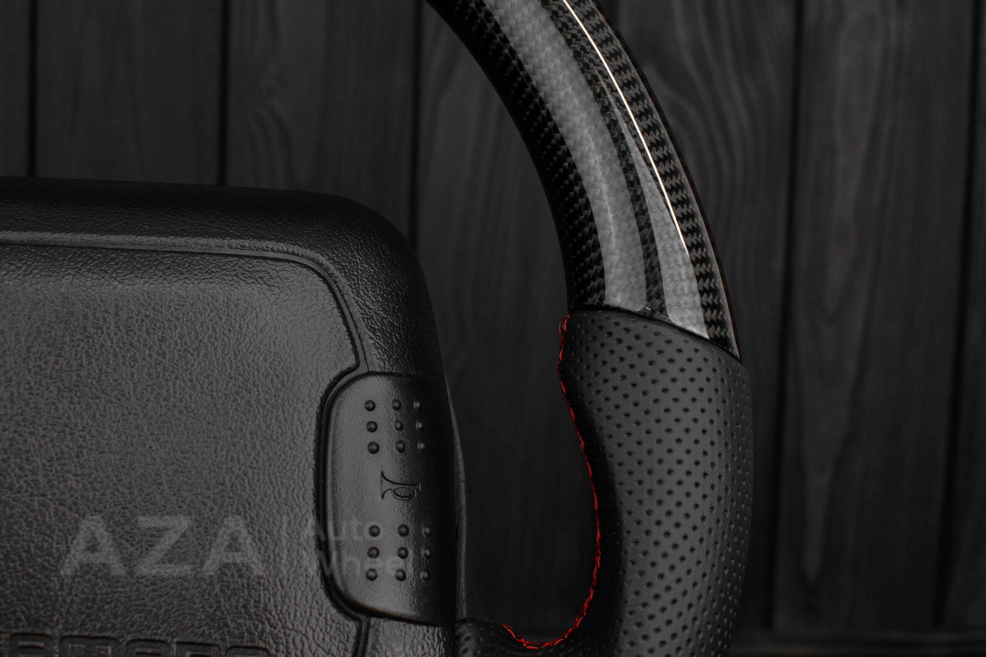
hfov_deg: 37.8
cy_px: 328
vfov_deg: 25.8
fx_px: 1438
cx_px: 493
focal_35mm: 52
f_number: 6.3
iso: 500
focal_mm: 35
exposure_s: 1/125
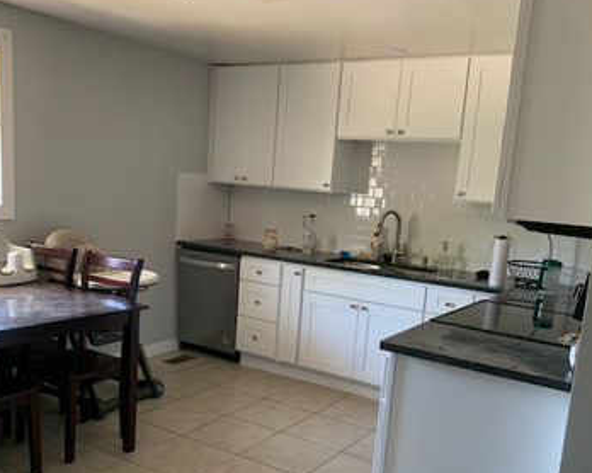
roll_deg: -3.9
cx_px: 296
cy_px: 303
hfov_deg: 51.6
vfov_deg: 41.8
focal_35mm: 35
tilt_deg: -10.2
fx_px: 613
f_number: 1.8
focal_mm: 4.25
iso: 400
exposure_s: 1/57
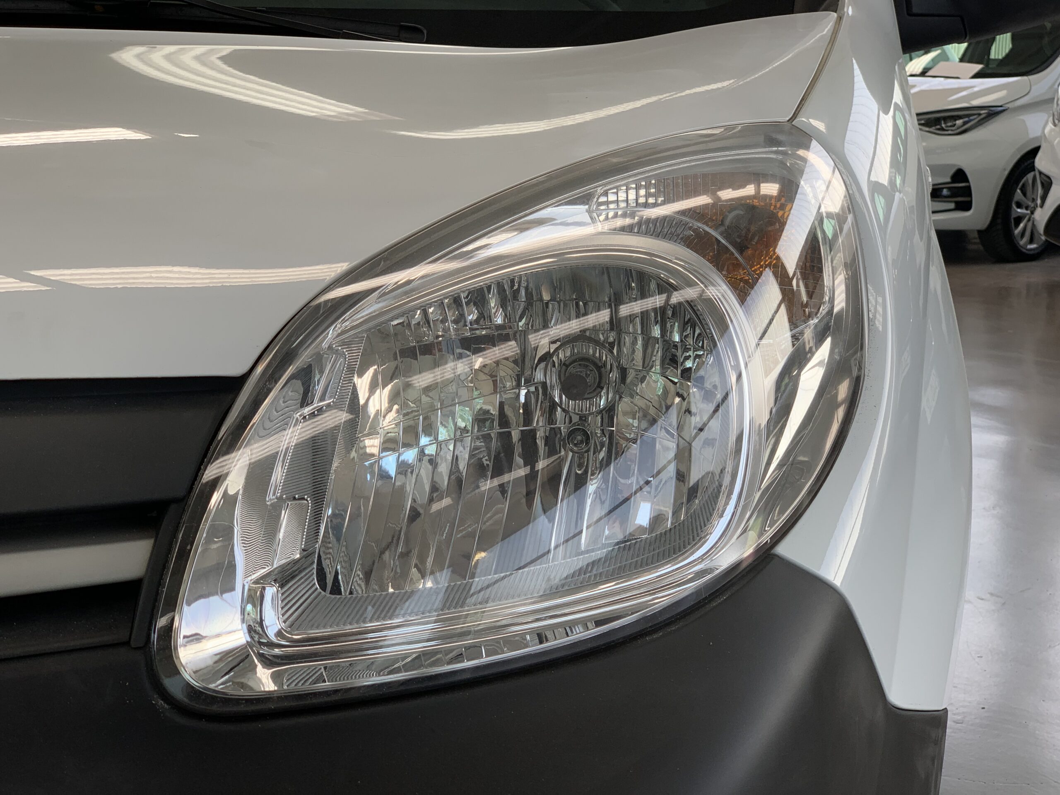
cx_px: 530
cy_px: 398
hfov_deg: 36.8
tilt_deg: -11.1
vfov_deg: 28.0
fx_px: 1592
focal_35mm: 52
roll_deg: -1.9
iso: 16
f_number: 2.4
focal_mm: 6
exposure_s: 1/131
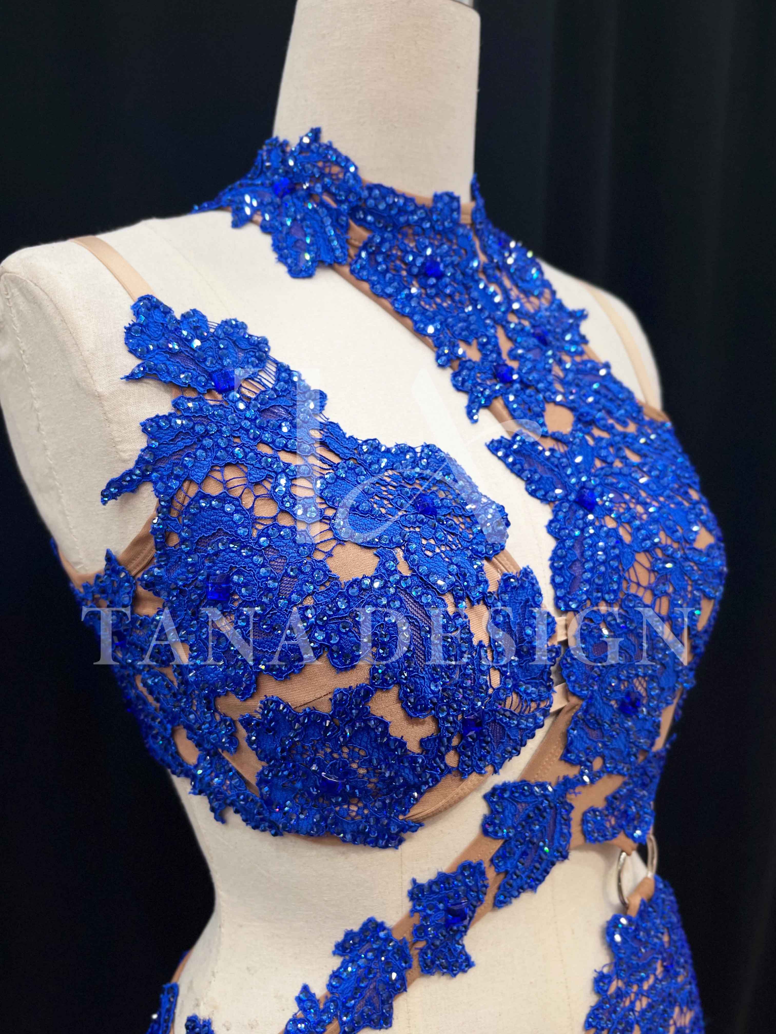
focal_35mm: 26
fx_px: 777
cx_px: 388
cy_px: 517
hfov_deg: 53.1
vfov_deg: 67.3
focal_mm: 5.1
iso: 64
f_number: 1.6
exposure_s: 1/100
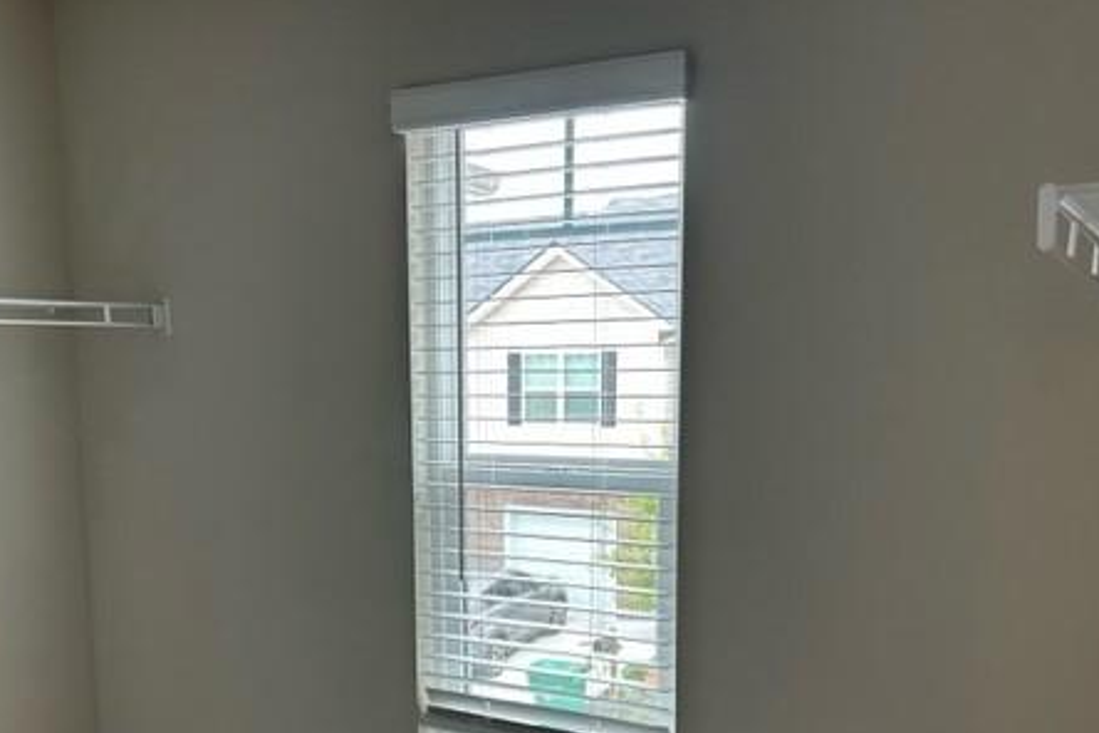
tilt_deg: -8.3
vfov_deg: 33.6
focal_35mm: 39
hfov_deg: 49.5
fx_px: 1190
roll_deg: +0.4
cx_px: 490
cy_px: 540
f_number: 1.5
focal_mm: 5.7
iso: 64
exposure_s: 1/120
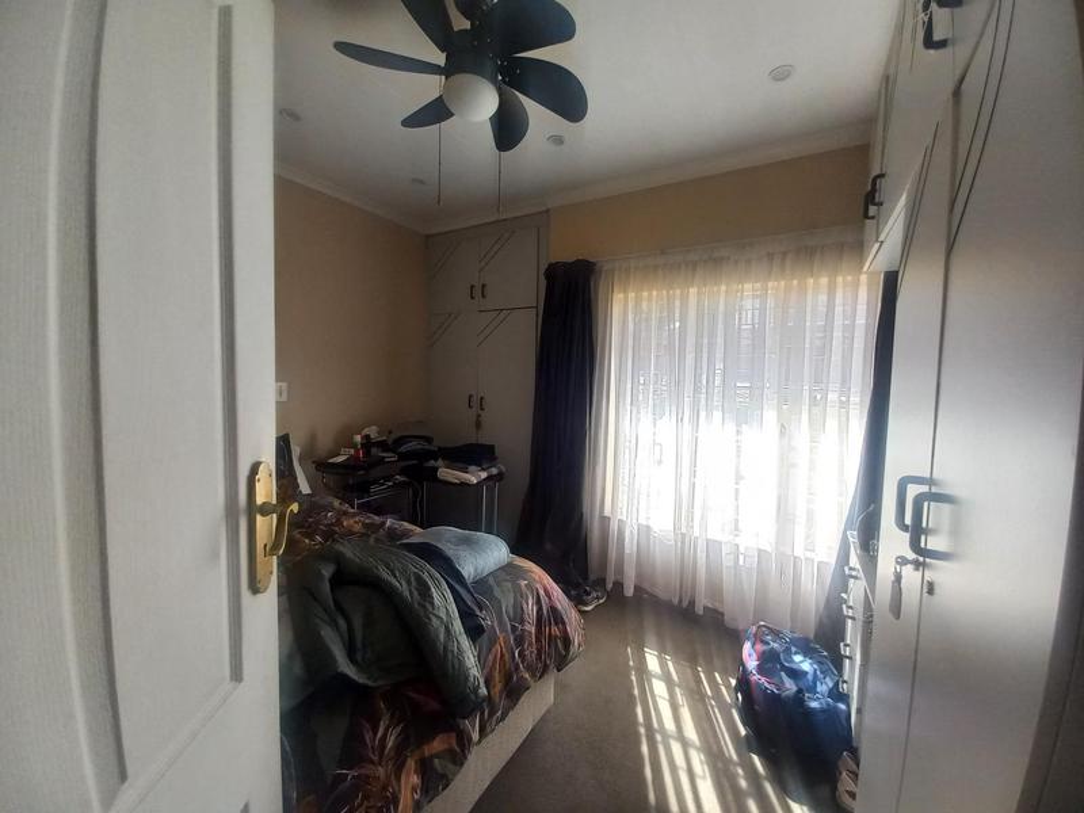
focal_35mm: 13
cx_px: 542
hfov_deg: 106.2
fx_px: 407
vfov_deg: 89.9
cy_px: 406
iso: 80
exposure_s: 1/100
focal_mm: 1.42
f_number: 2.2
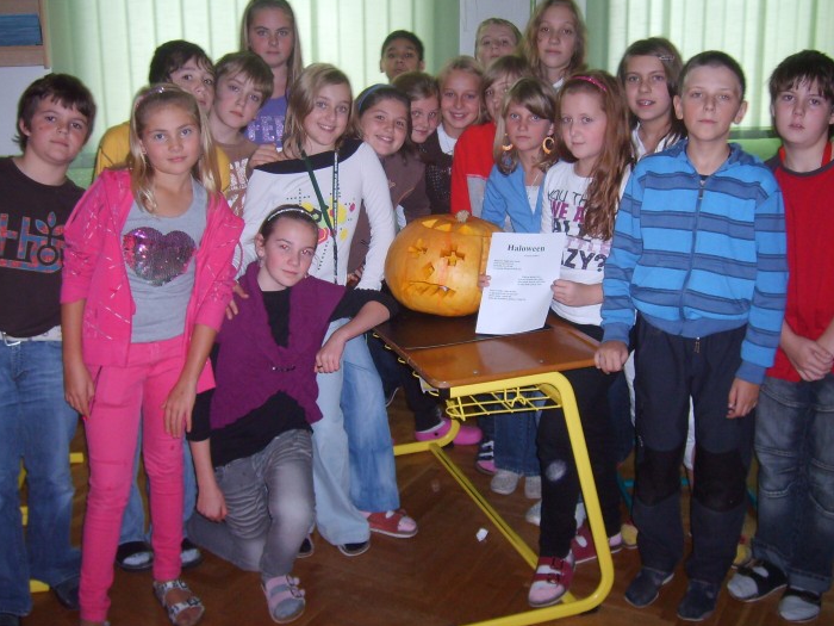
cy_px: 300
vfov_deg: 36.0
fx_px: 964
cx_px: 435
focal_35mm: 40
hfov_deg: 46.8
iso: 133
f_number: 2.8
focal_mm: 5.8
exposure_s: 1/45
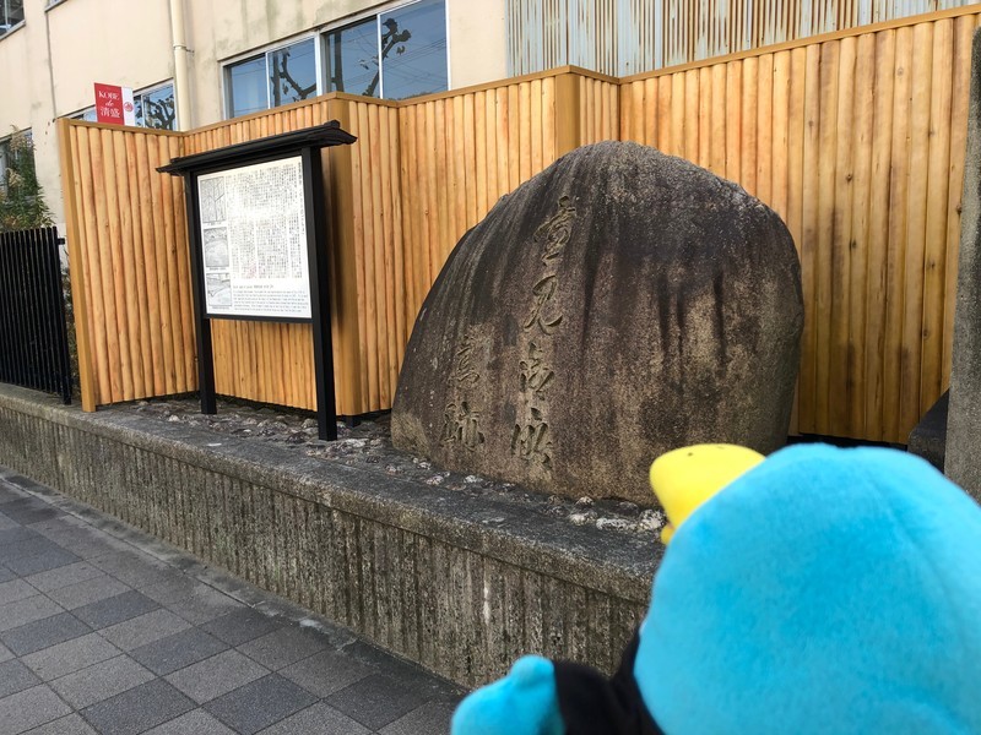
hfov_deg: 63.4
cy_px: 368
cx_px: 490
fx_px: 794
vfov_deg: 49.7
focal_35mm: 28
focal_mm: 3.99
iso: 20
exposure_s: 1/247
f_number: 1.8
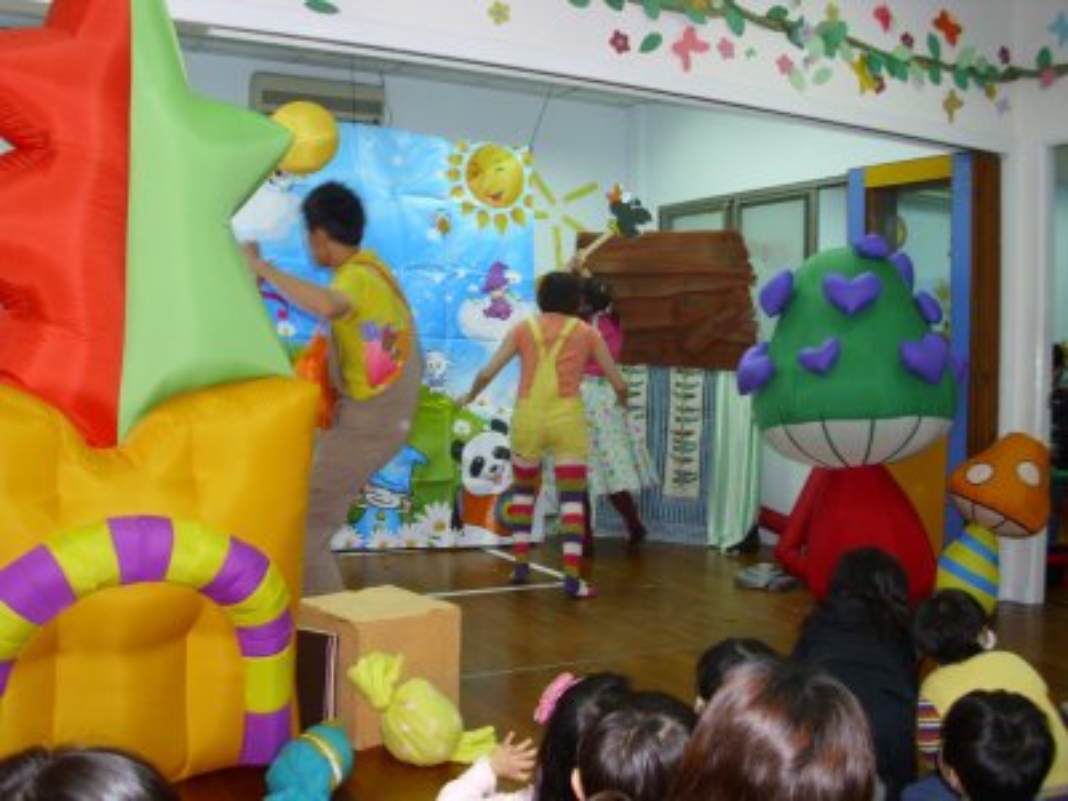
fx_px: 1080
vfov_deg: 40.7
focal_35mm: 35
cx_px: 534
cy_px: 400
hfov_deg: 52.6
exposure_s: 1/60
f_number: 3
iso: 200
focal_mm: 6.2
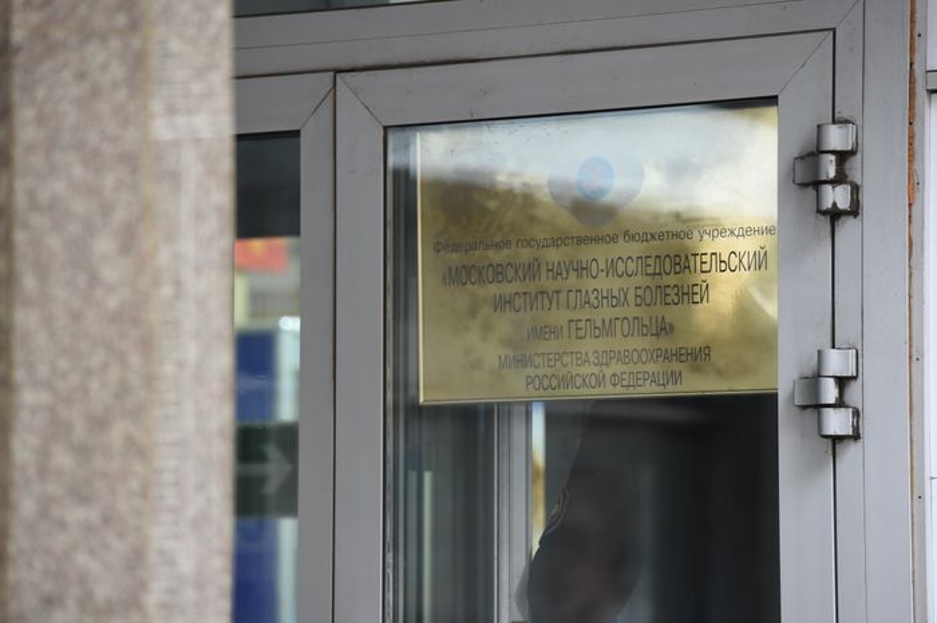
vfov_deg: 6.9
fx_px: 5203
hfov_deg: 10.3
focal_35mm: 200
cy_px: 312
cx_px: 468
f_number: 5
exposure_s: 1/125
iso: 2500
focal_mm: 200
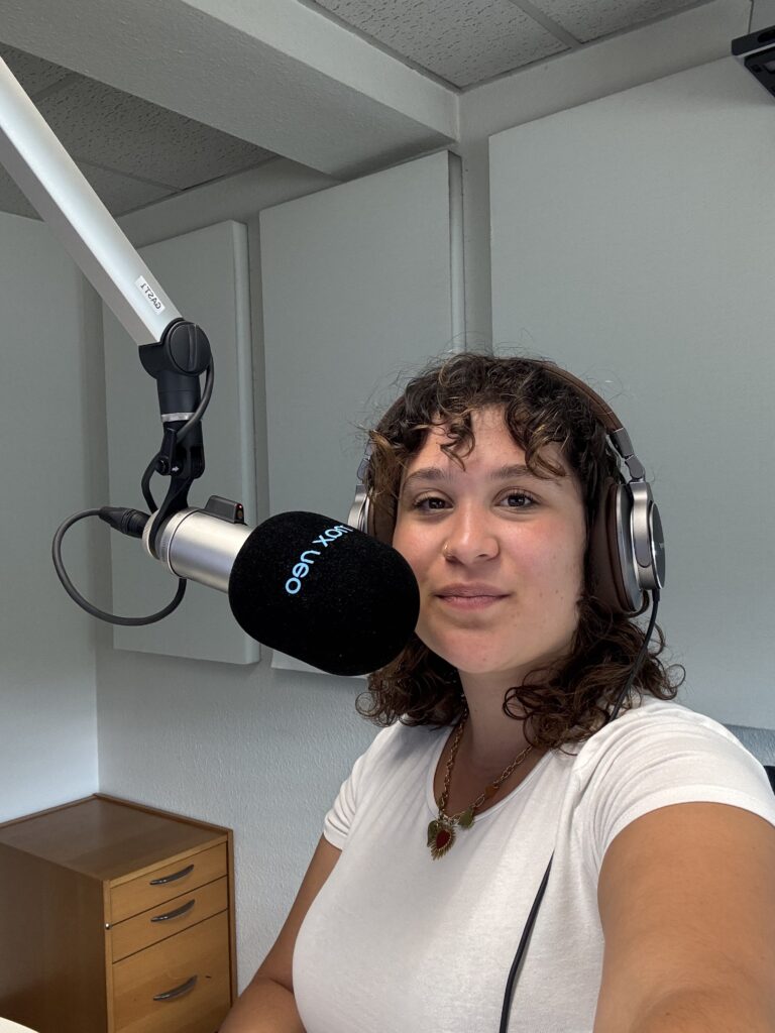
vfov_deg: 60.0
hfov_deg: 46.8
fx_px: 896
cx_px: 388
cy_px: 516
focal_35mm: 30
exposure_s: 1/50
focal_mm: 2.69
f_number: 1.9
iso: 125
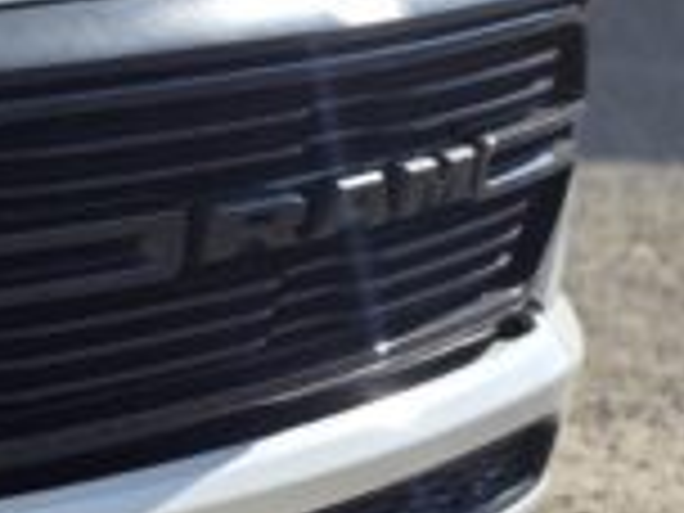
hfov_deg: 14.2
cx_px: -598
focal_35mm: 121
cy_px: 432
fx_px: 2391
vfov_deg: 12.2
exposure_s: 1/3891
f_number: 1.7
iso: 80
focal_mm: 6.25
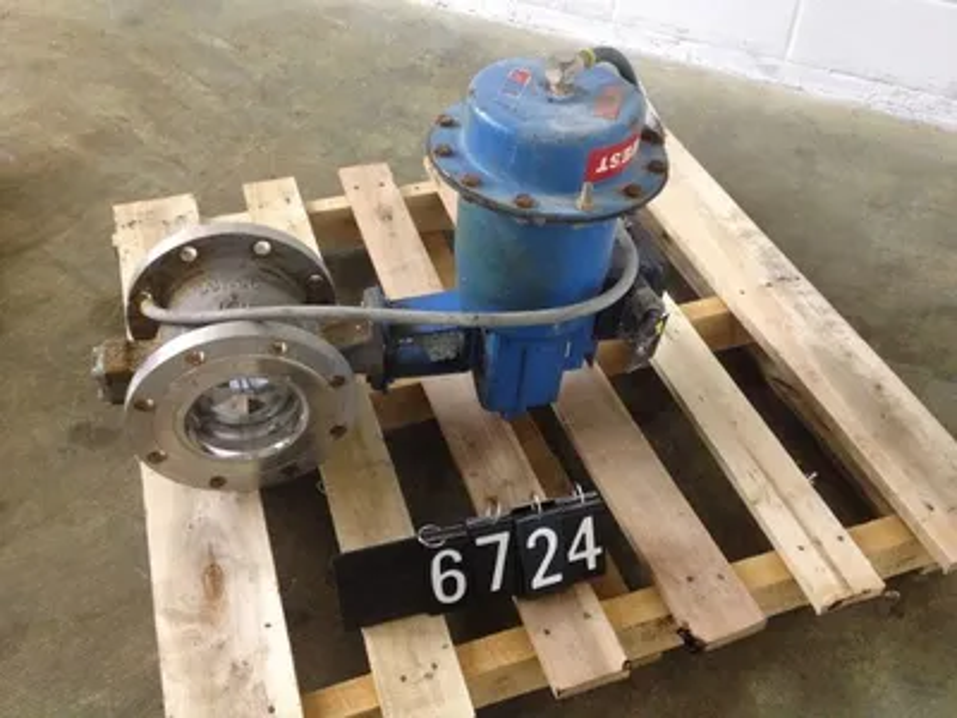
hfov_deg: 52.6
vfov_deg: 40.7
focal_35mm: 35
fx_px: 968
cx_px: 478
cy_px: 359
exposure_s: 1/20
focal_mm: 4.28
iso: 320
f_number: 2.4
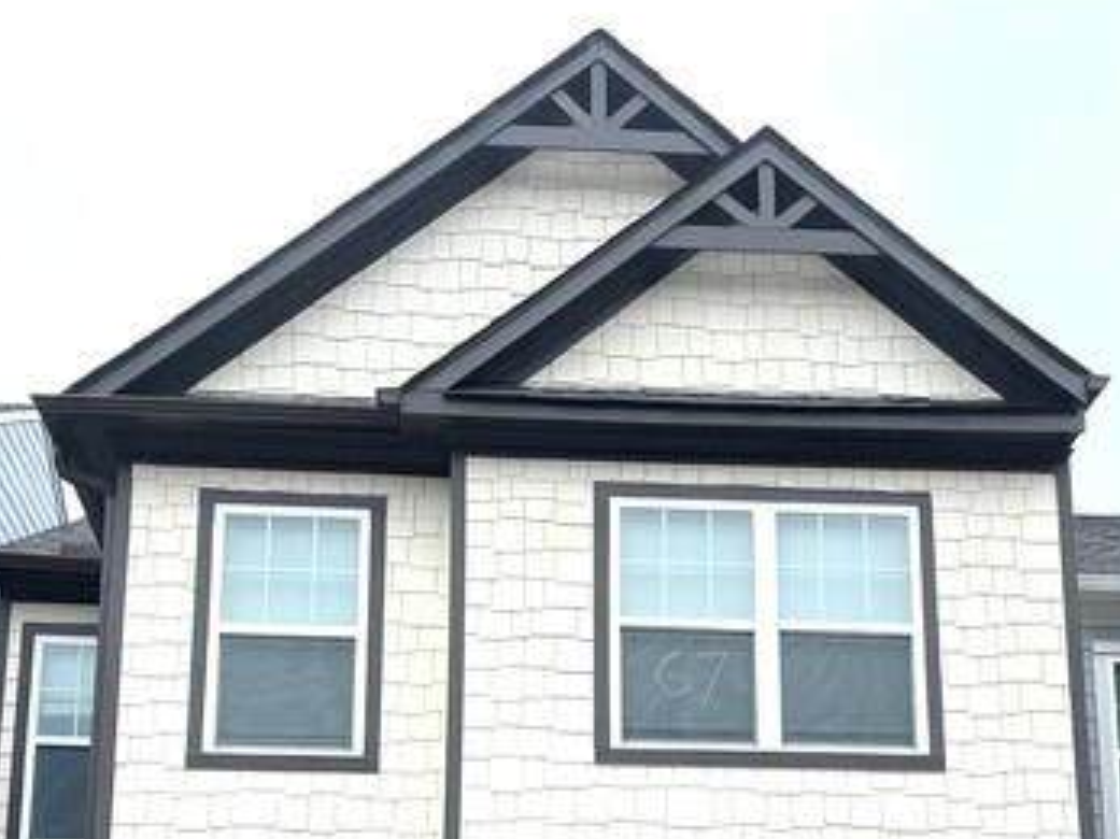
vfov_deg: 23.4
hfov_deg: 32.2
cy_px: 826
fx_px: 1941
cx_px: 594
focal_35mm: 60
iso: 32
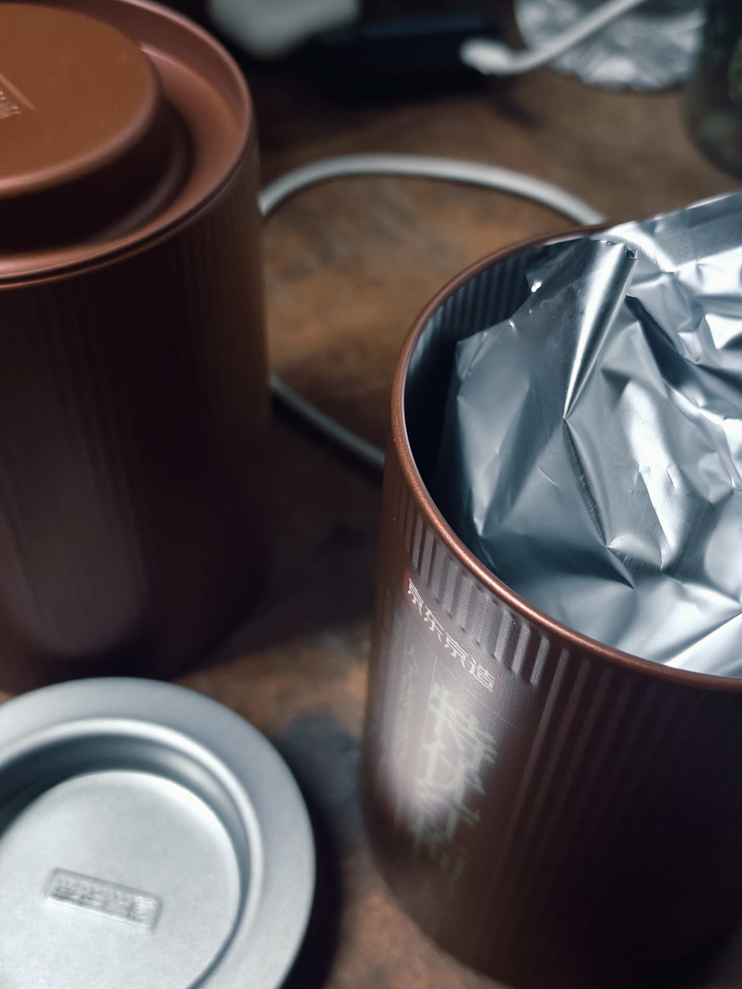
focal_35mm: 38
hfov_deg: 37.6
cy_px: 473
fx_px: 1086
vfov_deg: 49.0
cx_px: 444
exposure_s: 1/100
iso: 395
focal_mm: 5.6
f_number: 1.57
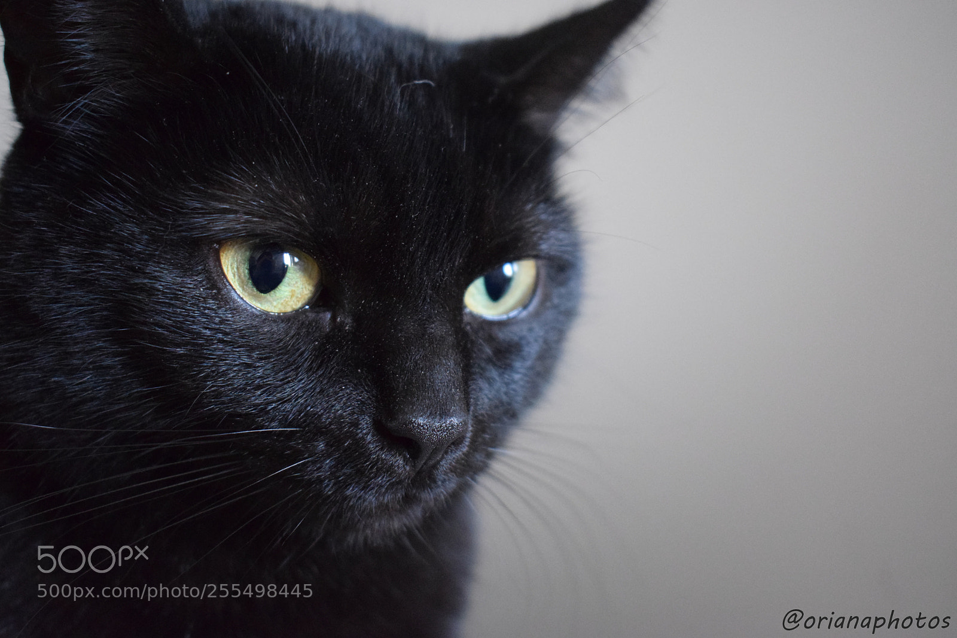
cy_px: 319
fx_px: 1196
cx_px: 478
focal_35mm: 45
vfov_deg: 29.9
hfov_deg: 43.6
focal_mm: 30
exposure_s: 1/60
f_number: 4.2
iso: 5000
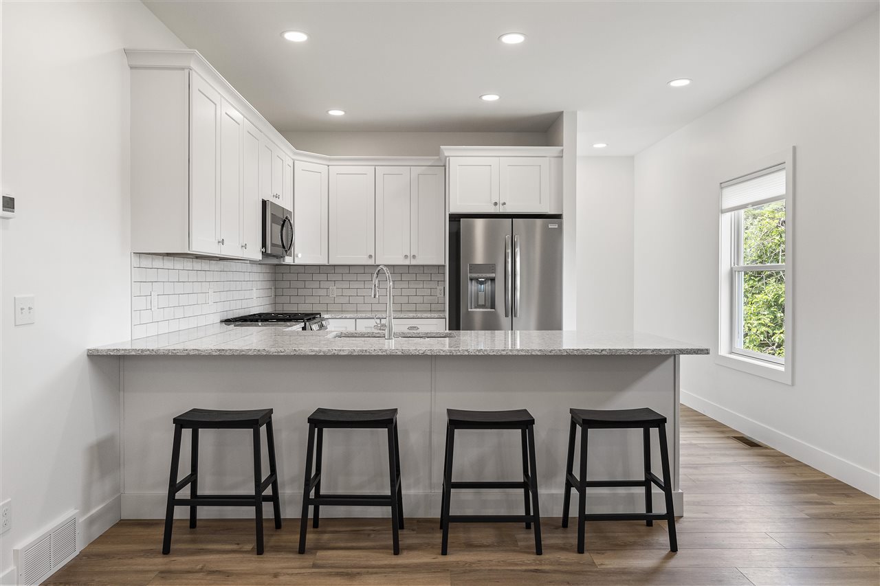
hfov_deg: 71.5
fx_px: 611
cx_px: 440
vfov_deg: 51.3
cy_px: 293
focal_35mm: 25
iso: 2500
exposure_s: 1/125
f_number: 5.6
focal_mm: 25
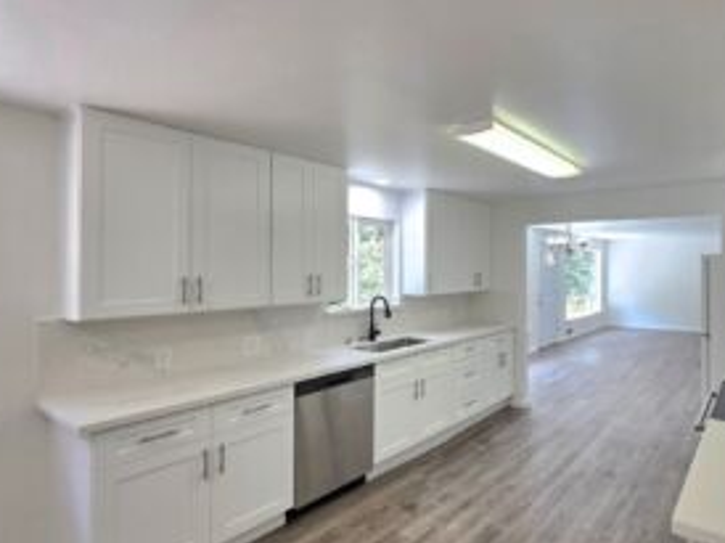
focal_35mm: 19
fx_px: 398
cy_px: 268
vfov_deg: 68.6
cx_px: 490
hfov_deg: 81.6
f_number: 1.9
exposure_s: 1/120
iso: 50
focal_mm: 2.2
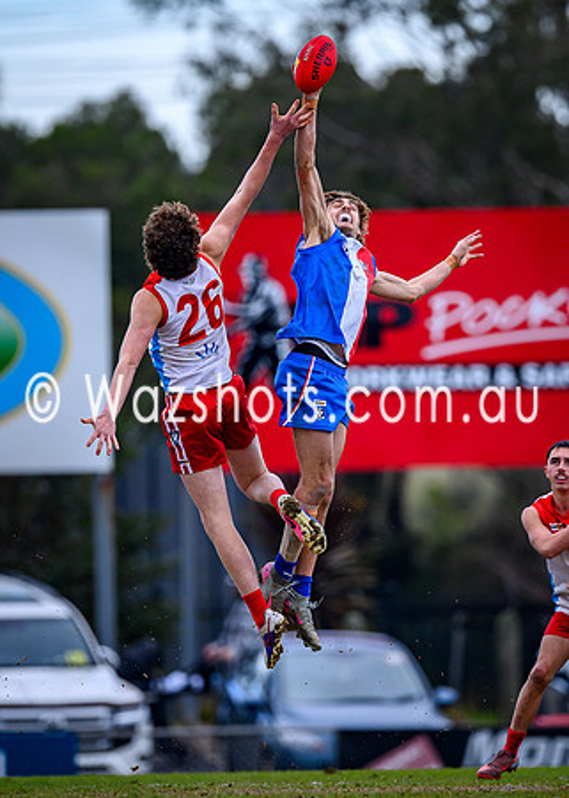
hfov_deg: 1.7
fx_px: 18943
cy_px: 402
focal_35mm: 837
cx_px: 383
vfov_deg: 2.4
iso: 500
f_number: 4
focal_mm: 500
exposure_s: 1/1600
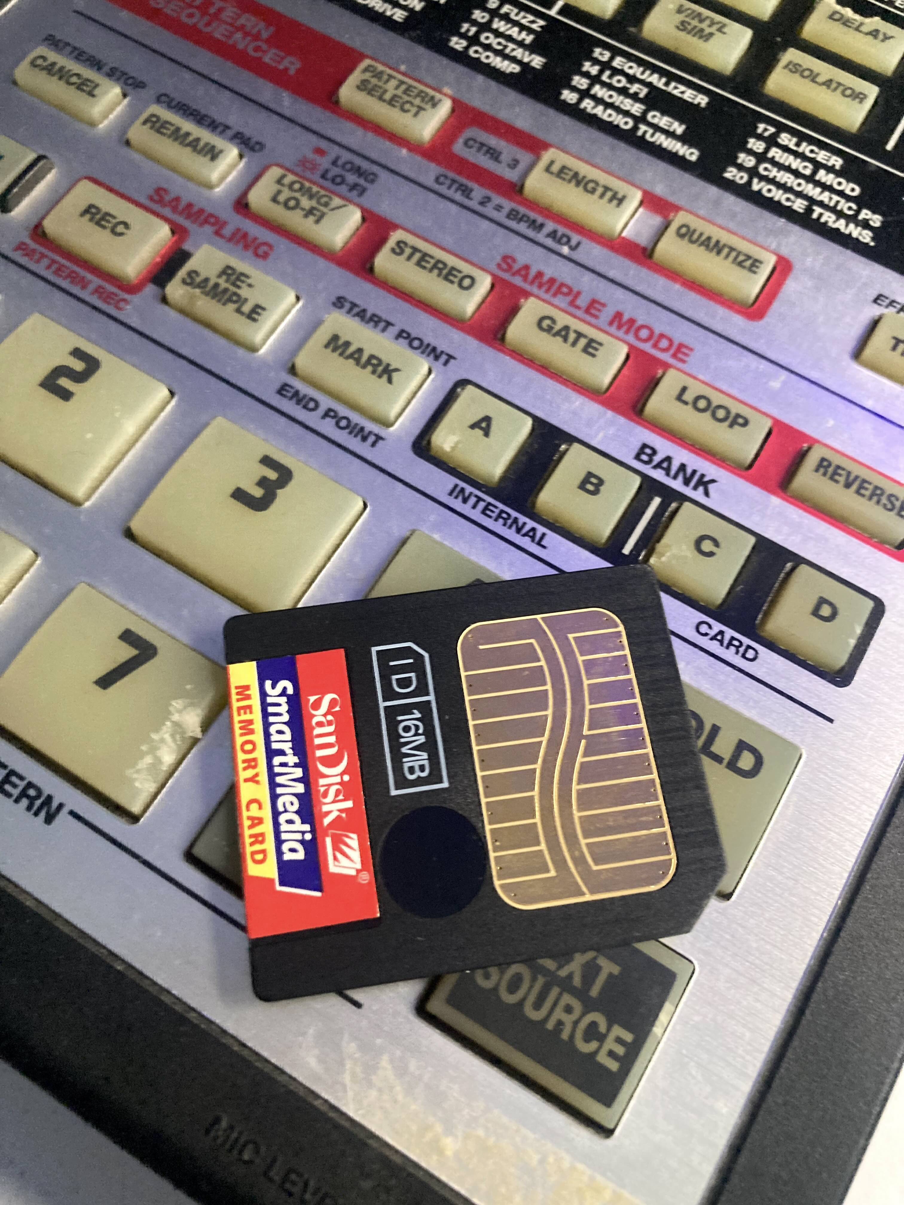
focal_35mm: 28
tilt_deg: -65.4
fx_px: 975
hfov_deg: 49.7
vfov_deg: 63.4
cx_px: 452
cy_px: 602
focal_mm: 3.99
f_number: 1.8
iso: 320
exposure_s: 1/25
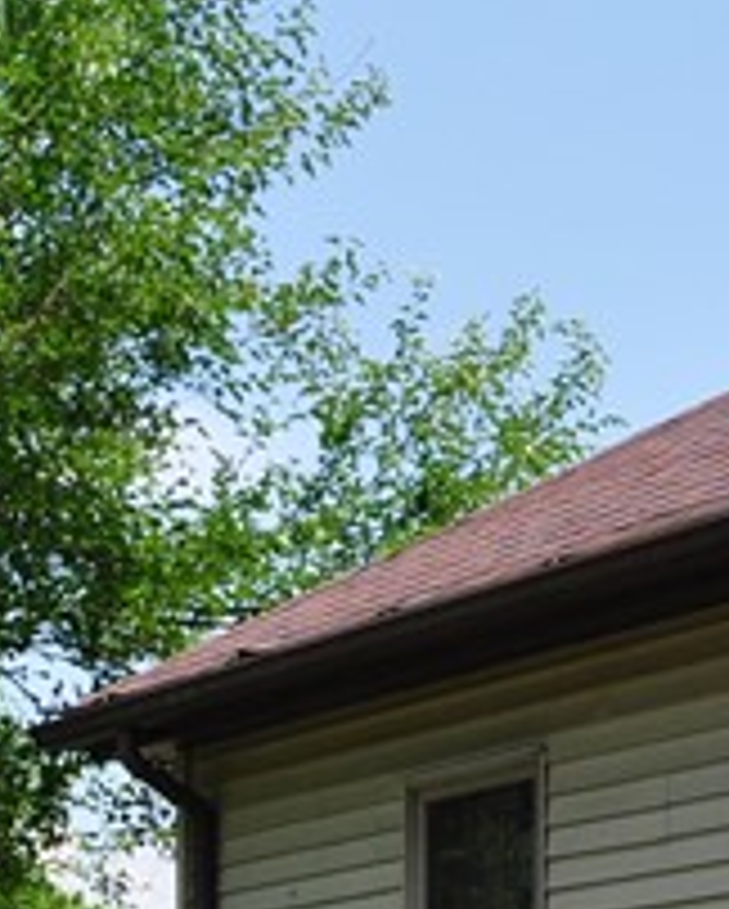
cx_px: -711
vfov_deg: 13.0
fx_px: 3662
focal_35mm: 136
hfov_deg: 10.5
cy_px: 1539
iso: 400
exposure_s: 1/350
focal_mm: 18
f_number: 9.5
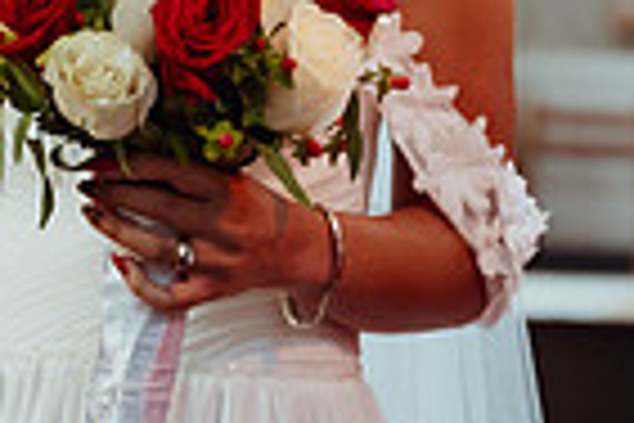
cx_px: 274
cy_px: -9
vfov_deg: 4.8
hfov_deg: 7.2
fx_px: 5072
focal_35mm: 288
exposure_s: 1/100
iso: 1600
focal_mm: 70
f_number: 2.8
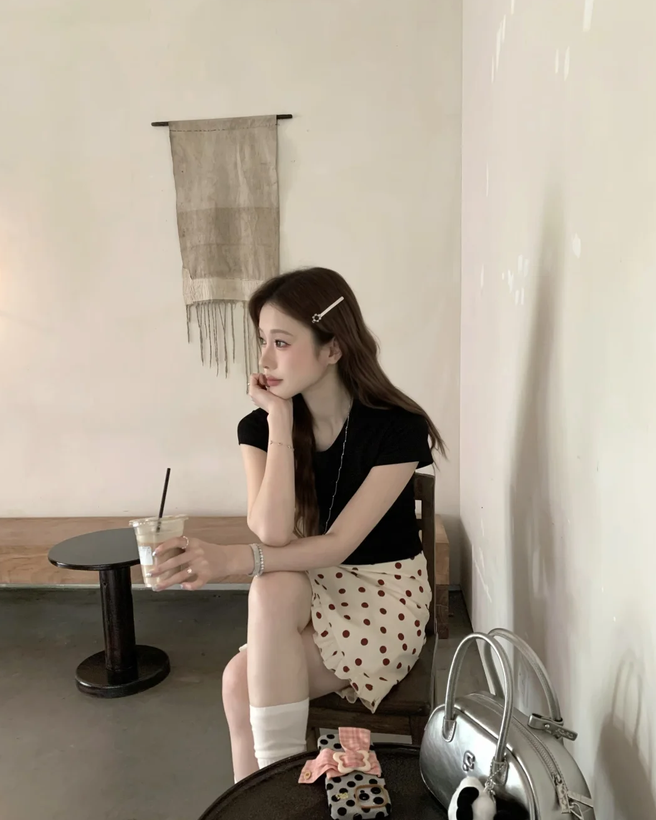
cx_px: 329
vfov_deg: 62.2
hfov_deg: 51.5
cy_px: 433
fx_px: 680
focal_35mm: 28
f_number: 1.8
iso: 320
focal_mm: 4.25
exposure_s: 1/50
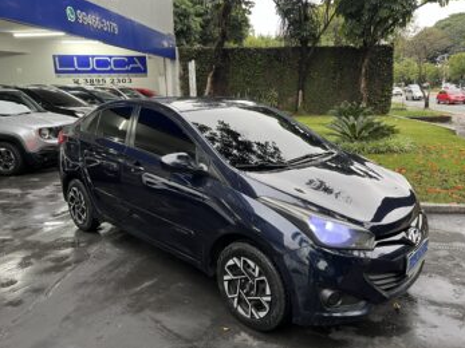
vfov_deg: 51.3
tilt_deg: -13.9
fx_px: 363
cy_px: 174
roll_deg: +1.8
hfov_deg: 65.3
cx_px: 240
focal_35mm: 27
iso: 200
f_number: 1.5
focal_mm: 5.7
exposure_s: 1/60
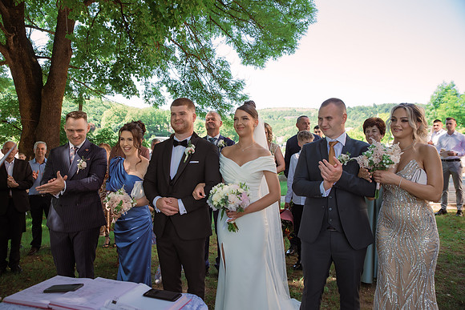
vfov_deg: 45.0
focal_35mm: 29
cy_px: 155
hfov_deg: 63.6
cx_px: 232
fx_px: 375
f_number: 3.5
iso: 320
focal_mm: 29
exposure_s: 1/320
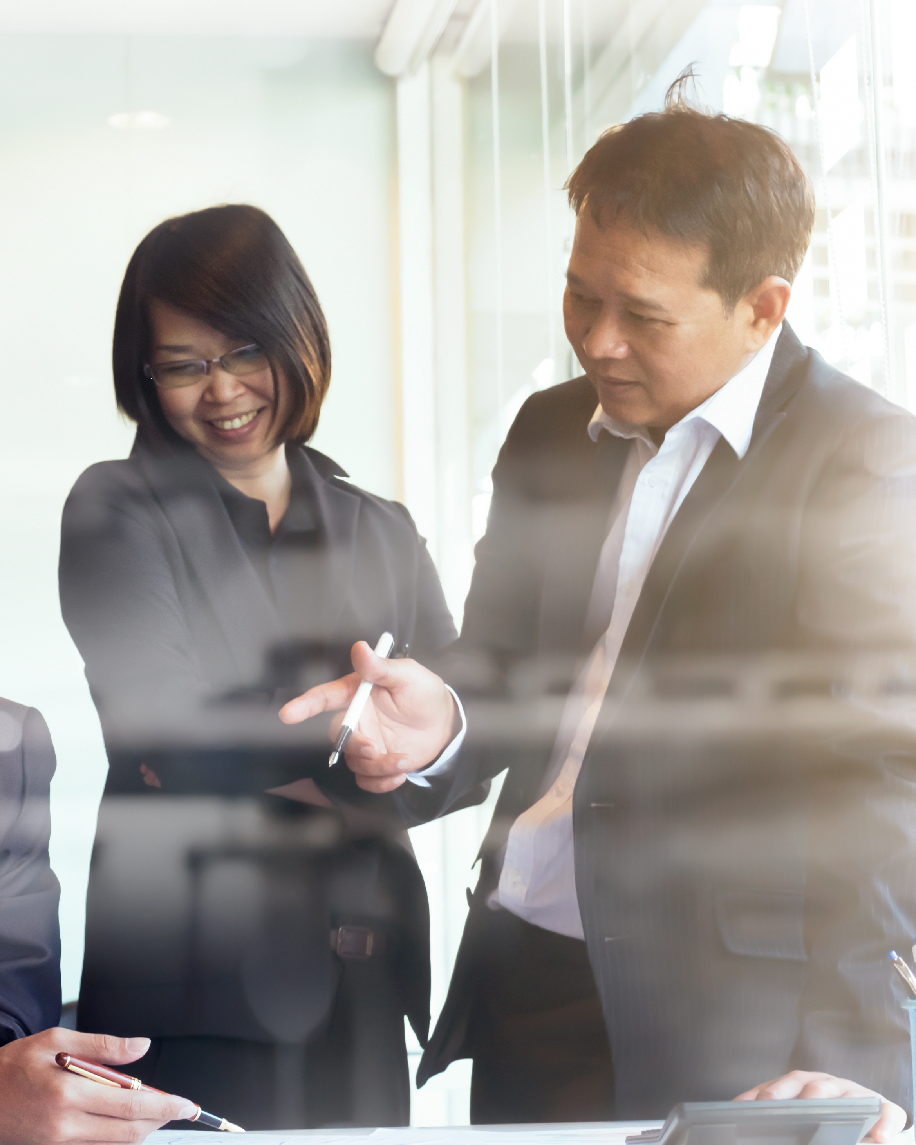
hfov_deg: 19.8
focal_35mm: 77
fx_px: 2609
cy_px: 595
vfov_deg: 24.7
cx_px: 309
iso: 800
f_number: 3.6
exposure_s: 1/160
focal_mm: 32.9
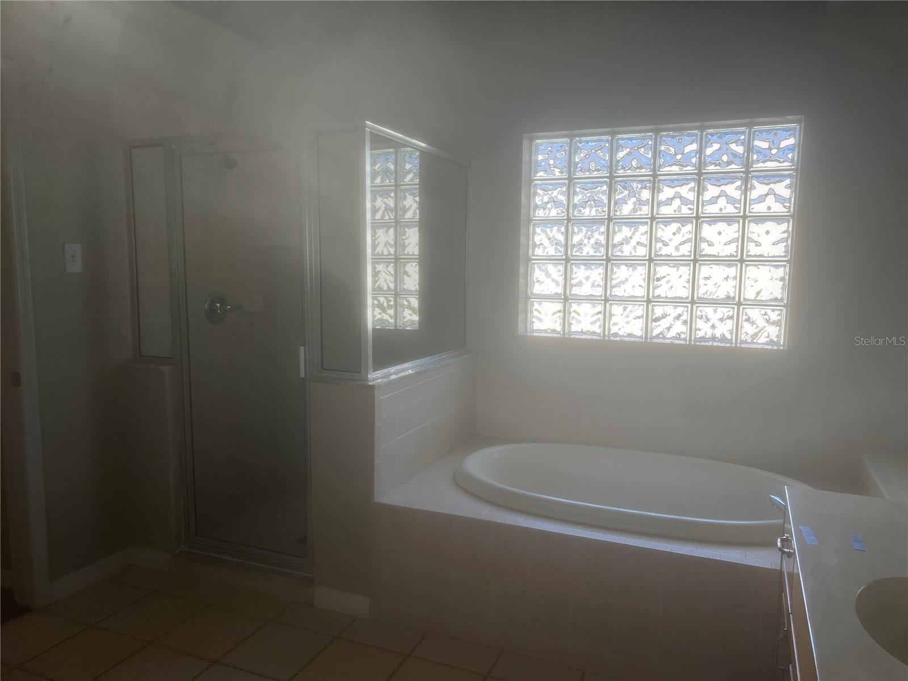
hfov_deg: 67.3
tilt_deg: -8.0
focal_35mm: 26
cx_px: 454
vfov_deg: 53.1
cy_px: 340
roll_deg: -1.0
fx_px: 682
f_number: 1.5
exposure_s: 1/443
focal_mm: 5.7
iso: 50
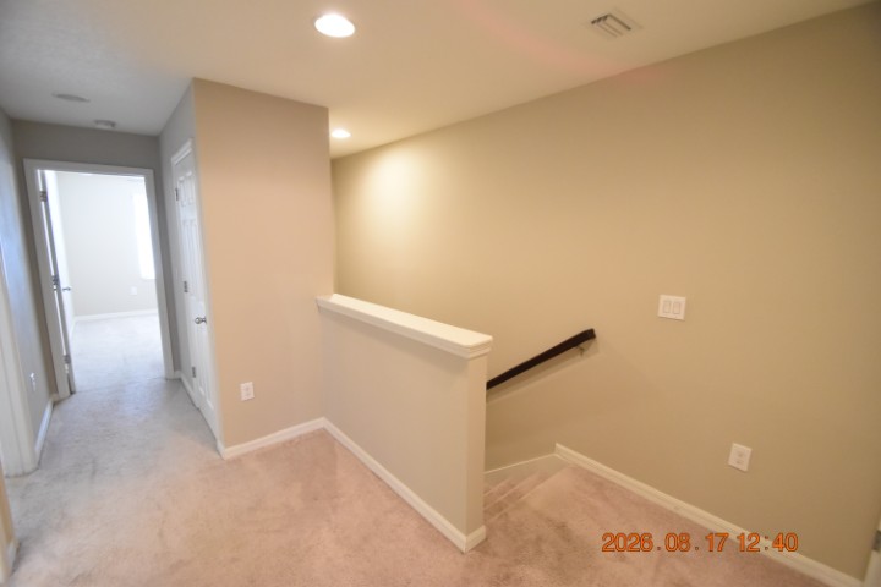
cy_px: 294
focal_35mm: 15
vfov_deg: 77.3
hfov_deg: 100.4
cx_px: 440
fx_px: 367
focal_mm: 10
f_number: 3.5
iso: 2500
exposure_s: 1/60
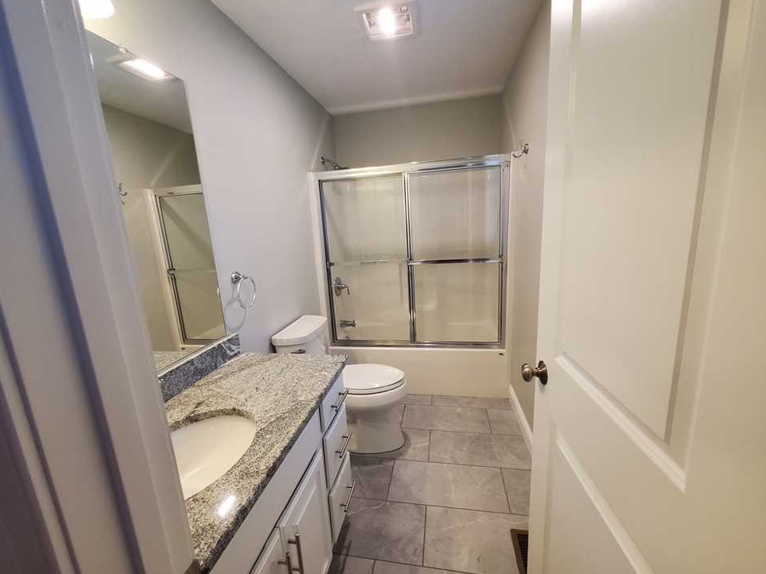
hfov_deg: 102.1
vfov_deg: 85.7
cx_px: 378
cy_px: 290
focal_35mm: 14
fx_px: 310
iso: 320
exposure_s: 1/60
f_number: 2.2
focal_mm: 1.8
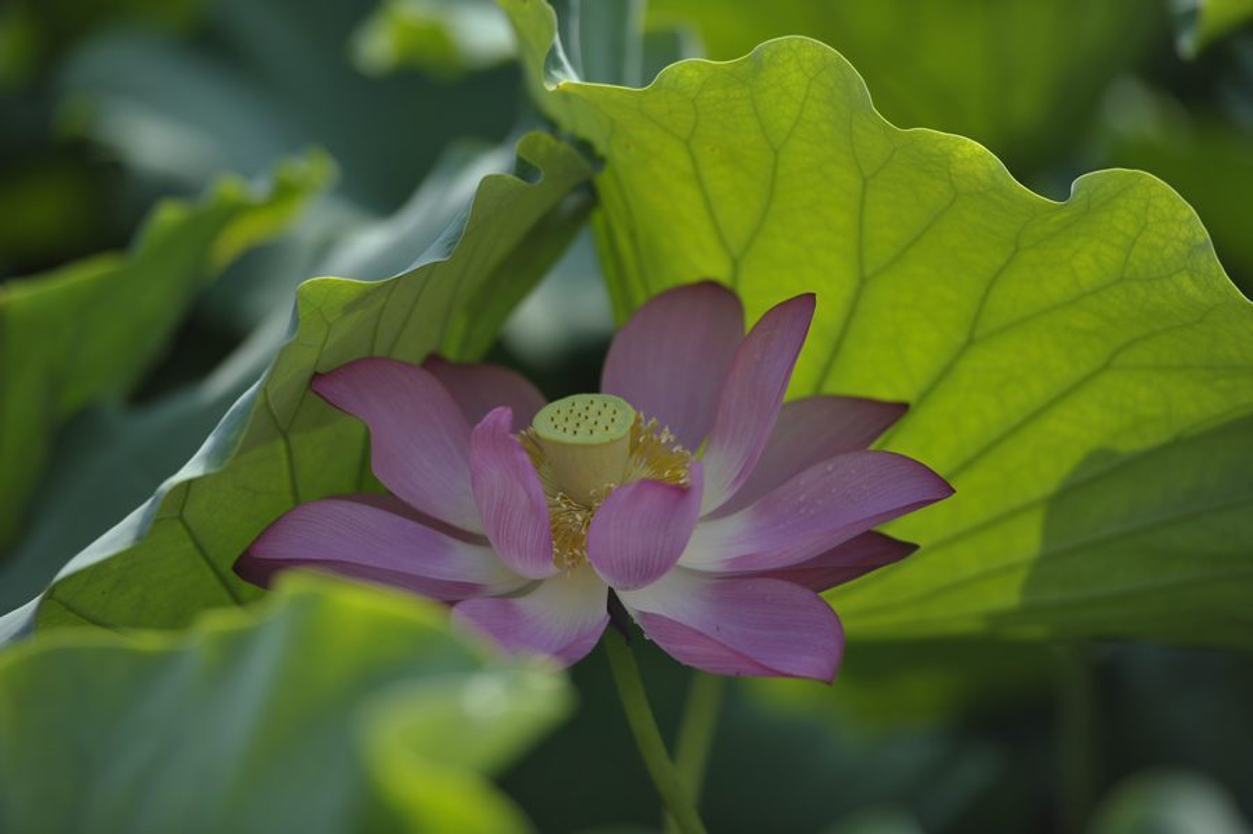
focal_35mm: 200
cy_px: 417
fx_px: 6957
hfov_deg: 10.3
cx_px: 626
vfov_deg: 6.9
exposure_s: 1/1000
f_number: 2.8
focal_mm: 200
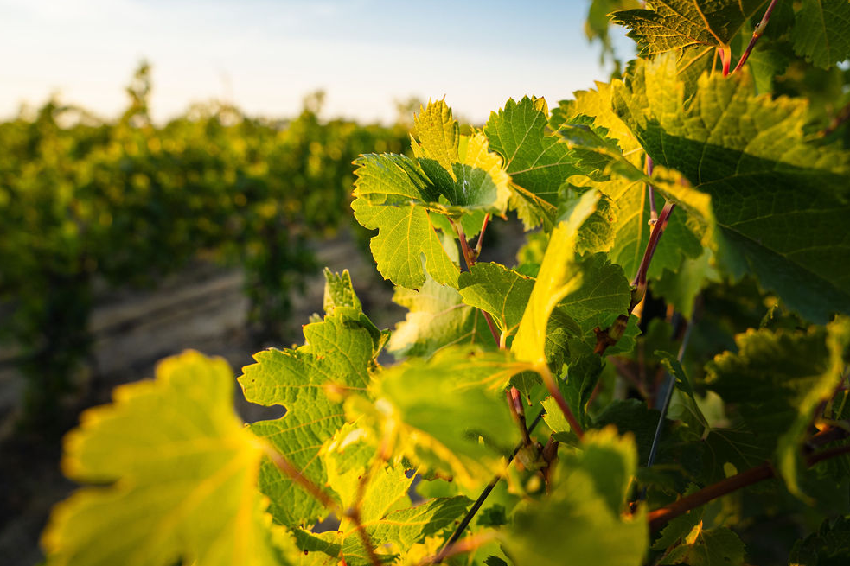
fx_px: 590
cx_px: 426
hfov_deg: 71.5
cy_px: 280
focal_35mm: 25
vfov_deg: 51.3
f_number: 5.6
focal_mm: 24
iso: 640
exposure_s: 1/400
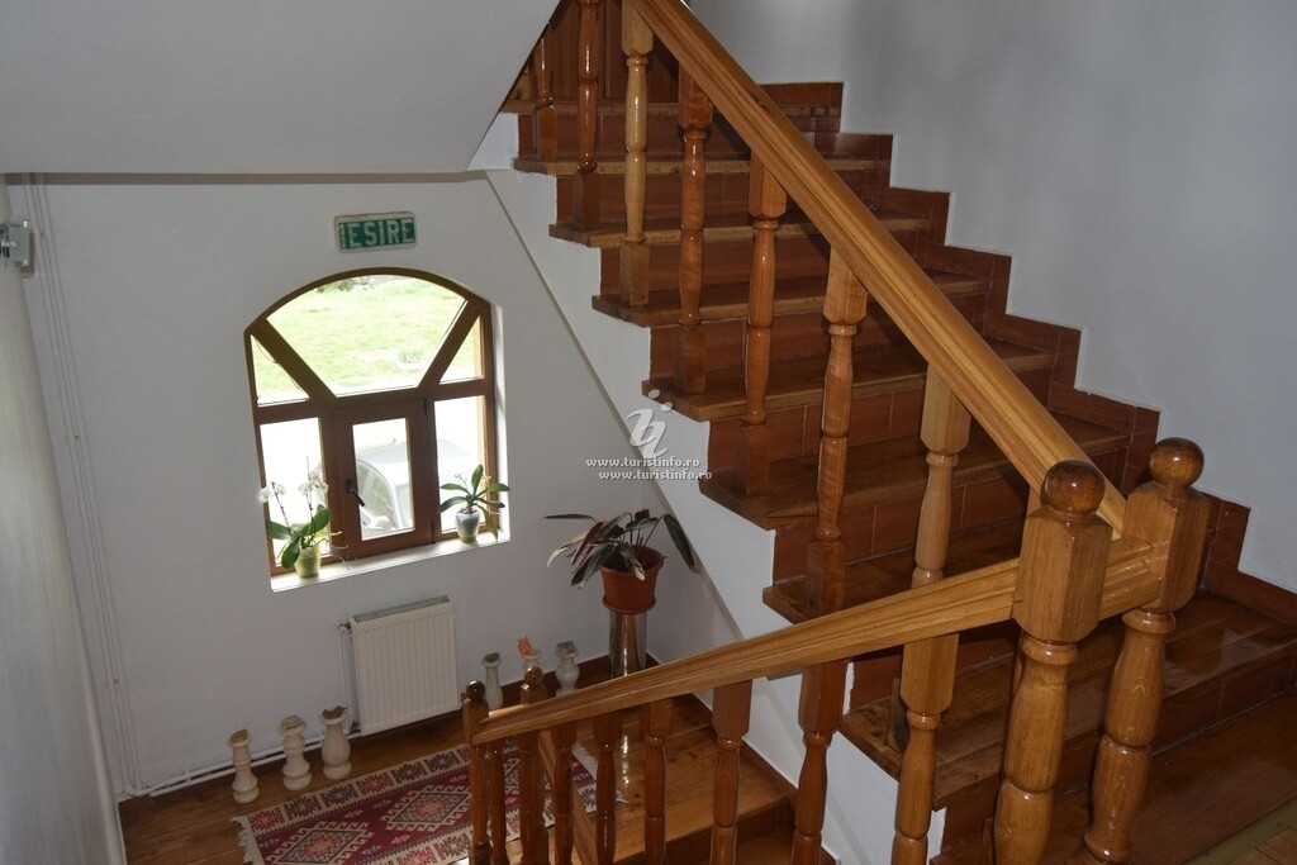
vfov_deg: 47.9
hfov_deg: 67.4
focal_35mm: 27
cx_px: 648
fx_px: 973
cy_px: 432
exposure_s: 1/160
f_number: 5.6
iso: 1600
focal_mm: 18
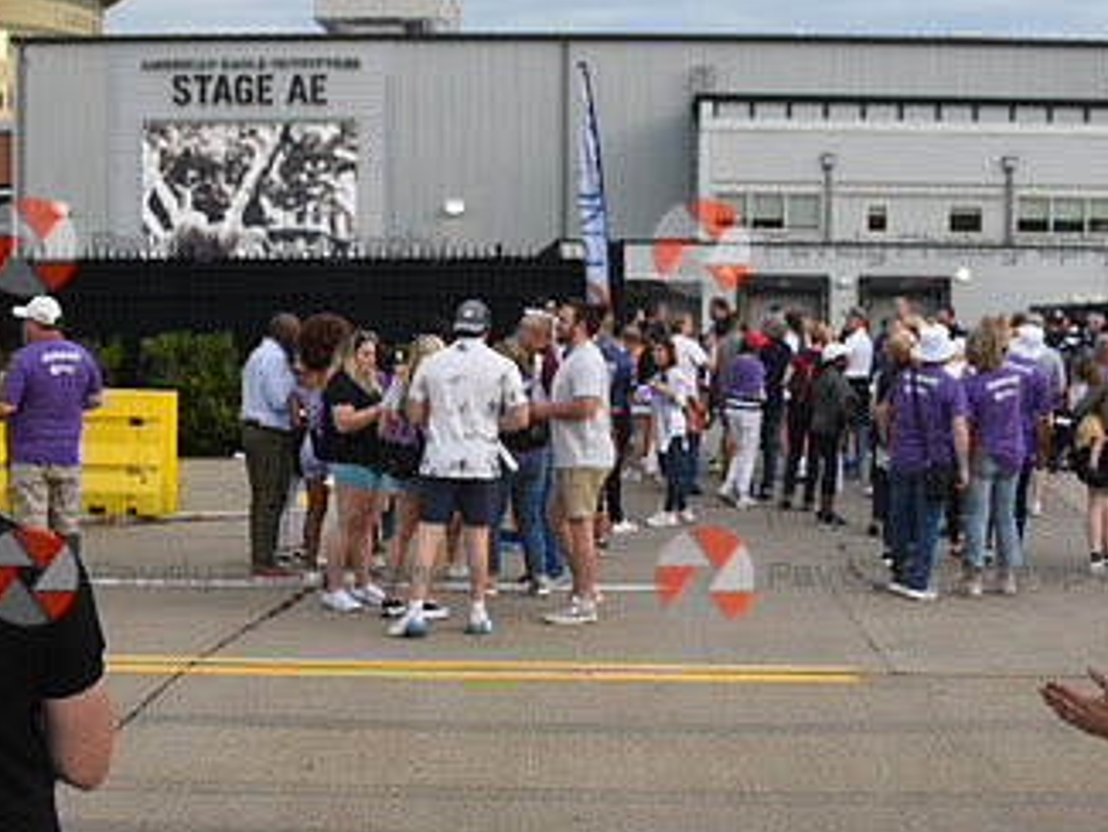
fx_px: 1921
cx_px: 580
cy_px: 462
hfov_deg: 32.2
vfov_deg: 24.4
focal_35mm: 60
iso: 640
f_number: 5
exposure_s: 1/800
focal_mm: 35
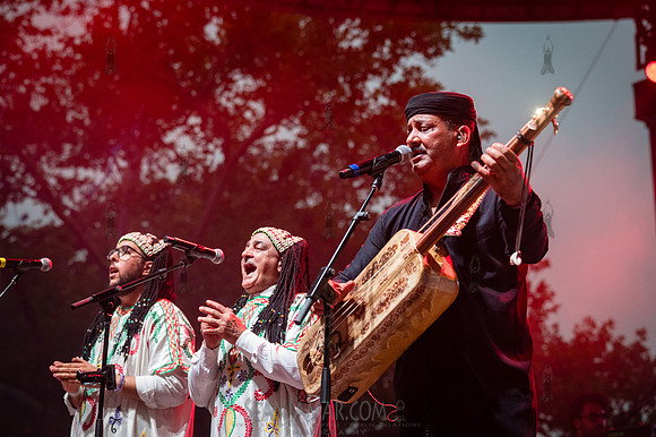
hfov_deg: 27.7
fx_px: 1329
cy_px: 218
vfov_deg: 18.6
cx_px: 328
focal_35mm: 73
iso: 3200
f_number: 3.5
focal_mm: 73
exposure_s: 1/400
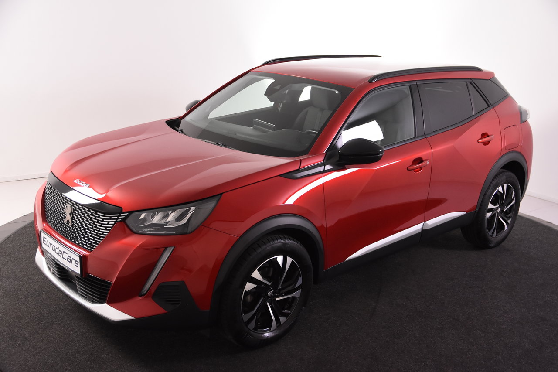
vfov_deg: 34.2
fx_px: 604
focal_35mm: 39
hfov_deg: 49.6
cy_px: 186
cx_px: 279
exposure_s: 1/80
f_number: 4.5
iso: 1600
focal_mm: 26
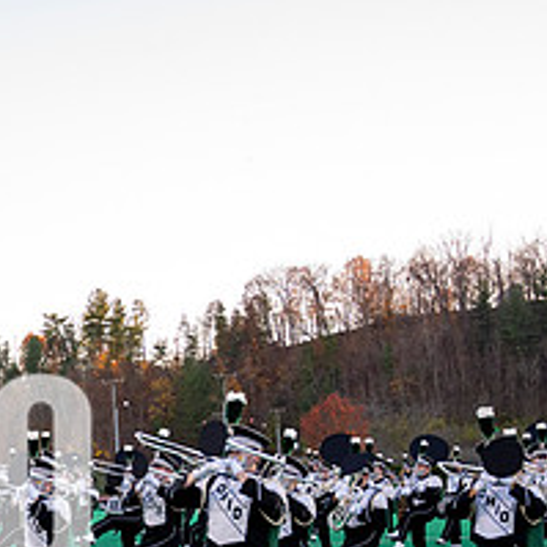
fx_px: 1305
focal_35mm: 73
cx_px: -115
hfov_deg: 21.9
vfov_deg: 23.0
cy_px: 503
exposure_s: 1/2000
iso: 2000
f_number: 4
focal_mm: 29.5
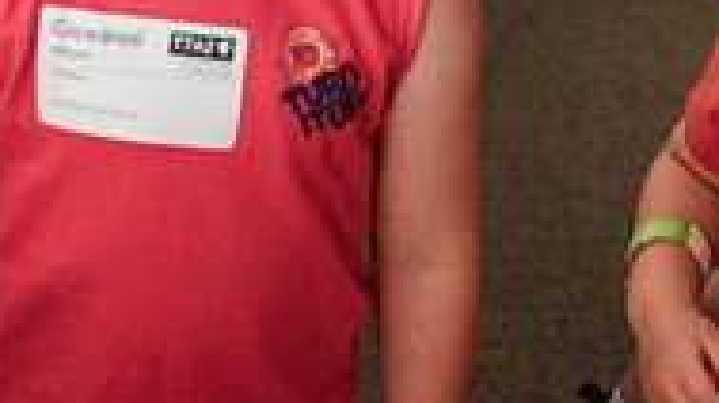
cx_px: 235
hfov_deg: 18.1
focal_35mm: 118
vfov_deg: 10.1
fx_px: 2248
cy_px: -70
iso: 4500
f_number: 2.8
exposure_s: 1/60
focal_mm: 35
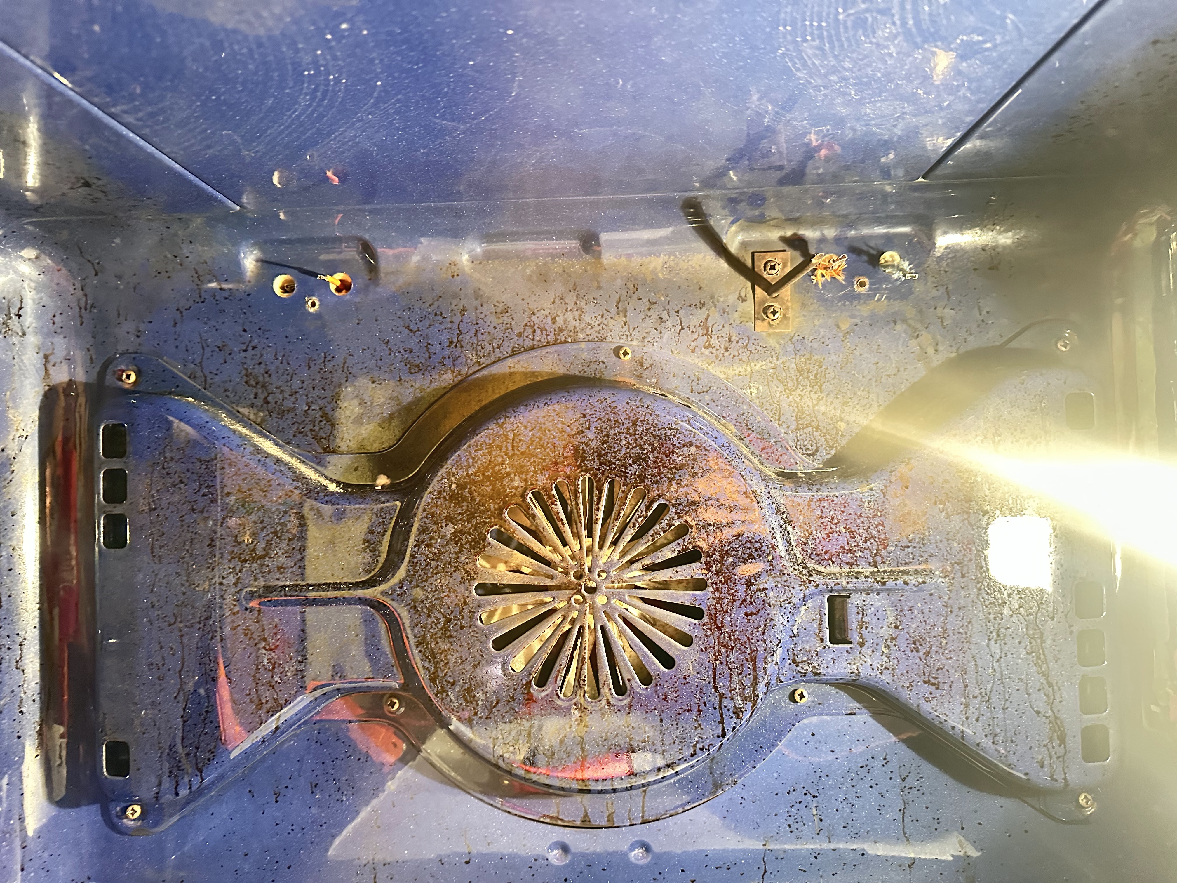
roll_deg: +1.5
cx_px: 588
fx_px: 816
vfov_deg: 56.8
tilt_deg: +3.2
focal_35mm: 24
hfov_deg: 71.6
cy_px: 442
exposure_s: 1/20
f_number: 1.78
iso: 1600
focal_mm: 6.86
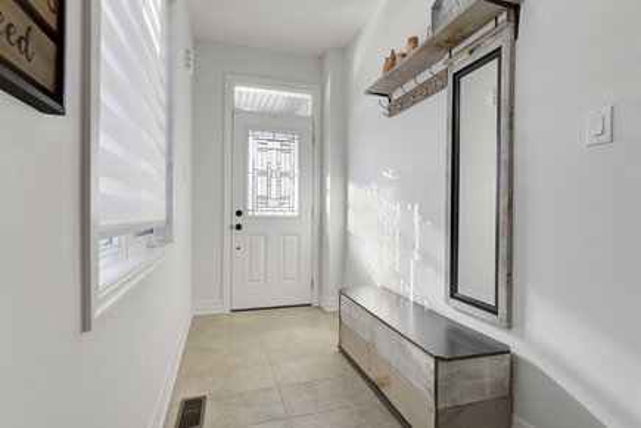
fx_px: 320
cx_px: 320
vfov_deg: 67.4
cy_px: 214
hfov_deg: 90.0
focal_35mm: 18
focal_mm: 18
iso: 320
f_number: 7.1
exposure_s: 1/200
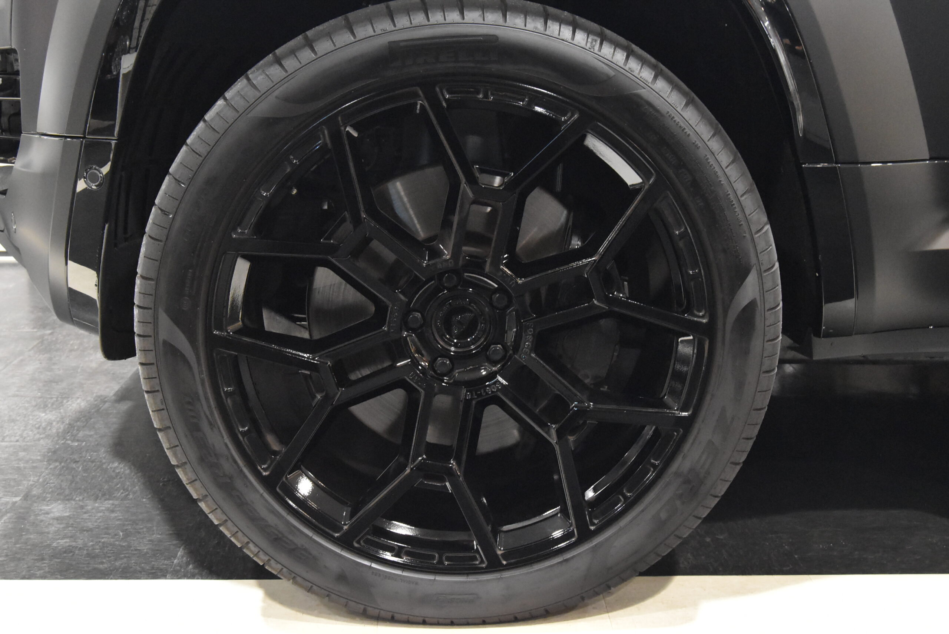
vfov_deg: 29.0
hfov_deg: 42.3
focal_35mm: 46
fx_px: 1227
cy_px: 317
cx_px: 474
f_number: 8
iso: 6400
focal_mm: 31
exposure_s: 1/20
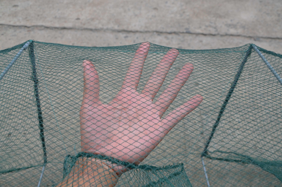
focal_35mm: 36
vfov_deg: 36.7
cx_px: 141
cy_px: 94
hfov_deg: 53.2
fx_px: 281
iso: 200
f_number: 7.1
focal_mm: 24
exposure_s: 1/200
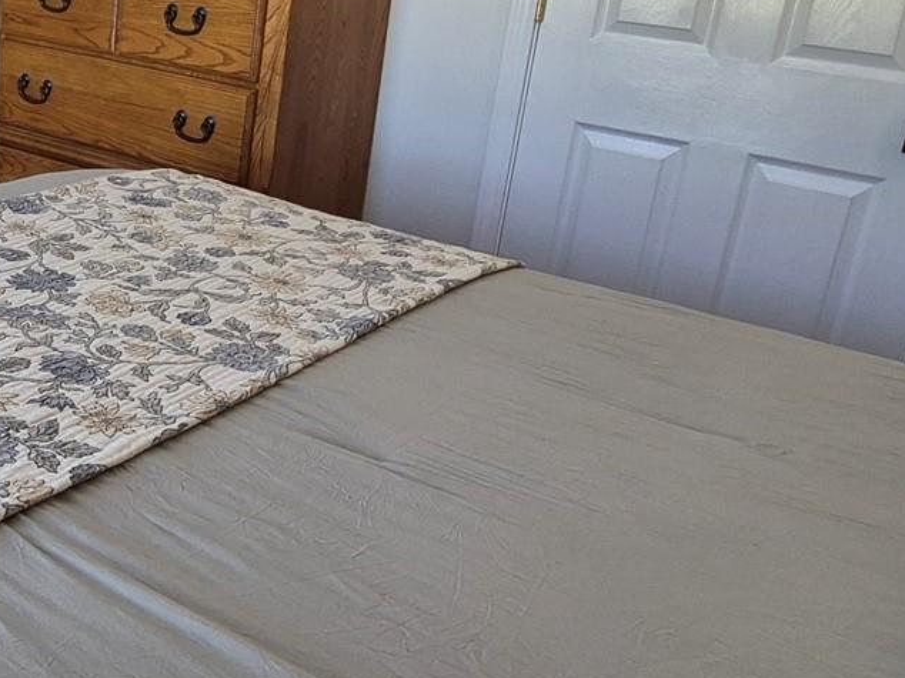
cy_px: 206
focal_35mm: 42
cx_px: 7
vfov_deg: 33.9
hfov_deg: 39.7
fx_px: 1098
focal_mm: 1.74
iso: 160
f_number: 2.2
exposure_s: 1/70
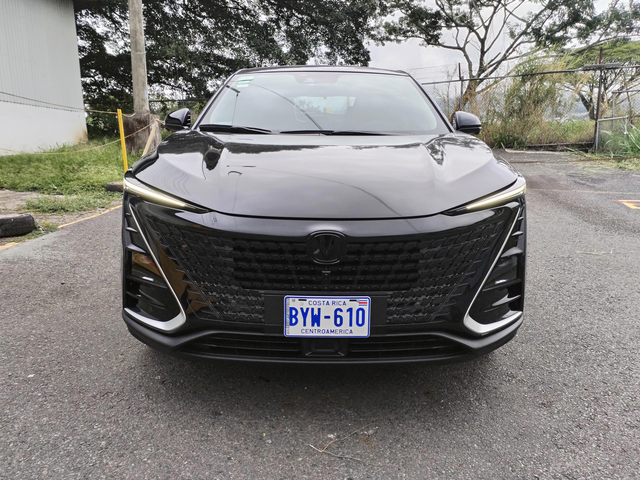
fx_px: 555
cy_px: 242
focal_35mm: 30
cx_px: 311
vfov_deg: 46.8
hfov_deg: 60.0
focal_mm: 4.75
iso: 100
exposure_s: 1/245
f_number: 1.8
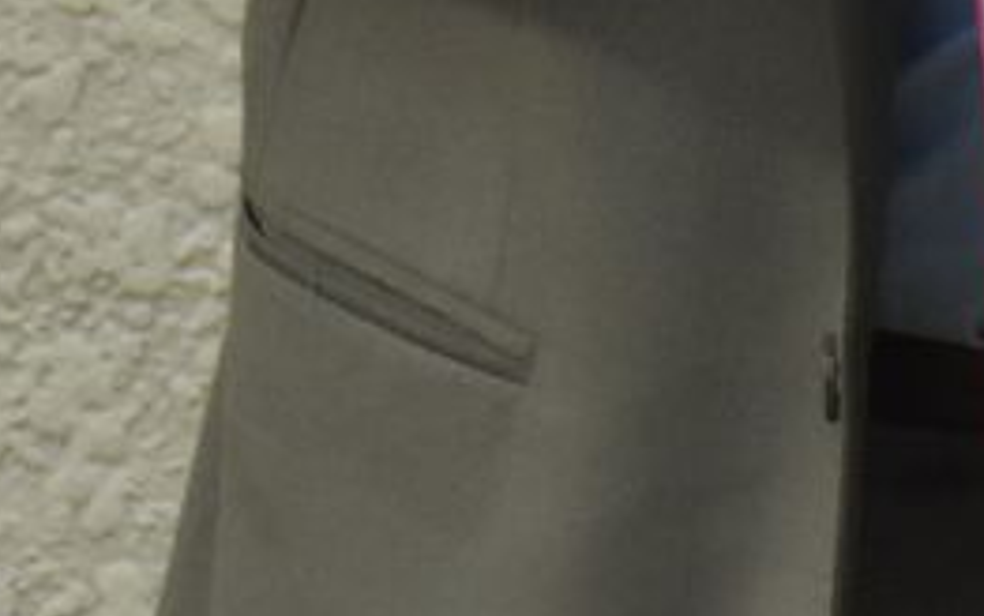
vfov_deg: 3.3
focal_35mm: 393
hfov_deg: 5.3
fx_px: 10544
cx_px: 1765
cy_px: -640
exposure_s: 1/80
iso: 800
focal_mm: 38
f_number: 4.5
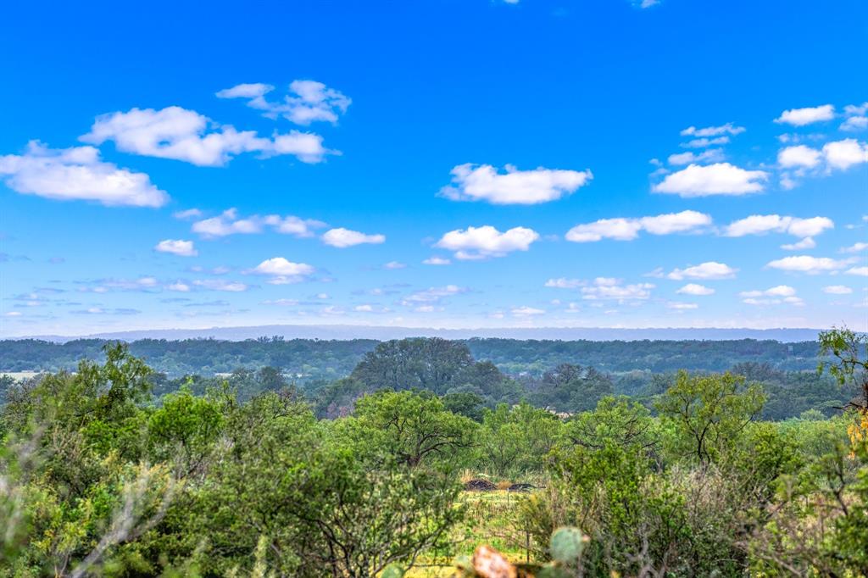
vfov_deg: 6.9
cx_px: 434
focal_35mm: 200
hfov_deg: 10.3
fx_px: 4820
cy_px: 289
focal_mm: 200
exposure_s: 1/160
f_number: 7.1
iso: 250
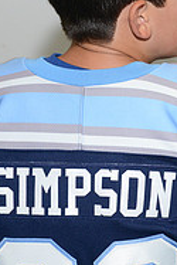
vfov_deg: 12.7
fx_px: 1185
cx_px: 244
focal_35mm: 161
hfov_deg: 8.4
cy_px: 147
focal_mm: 52
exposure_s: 1/100
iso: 1250
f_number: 7.1
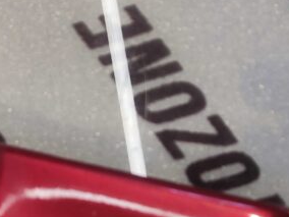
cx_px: 108
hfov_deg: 40.9
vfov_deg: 29.3
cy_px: 222
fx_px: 384
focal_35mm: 46
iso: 116
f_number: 1.79
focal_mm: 4.74
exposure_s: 1/50
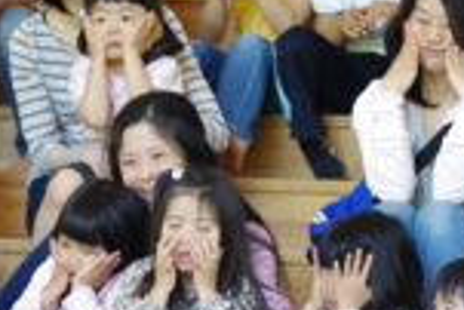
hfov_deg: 6.6
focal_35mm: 310
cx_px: 363
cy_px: 321
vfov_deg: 4.4
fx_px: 3999
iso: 1600
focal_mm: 77.5
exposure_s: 1/125
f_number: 4
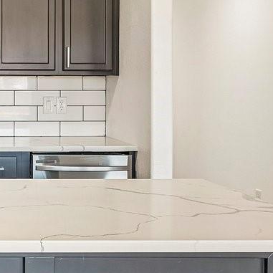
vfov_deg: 26.7
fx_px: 571
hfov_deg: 23.9
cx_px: -75
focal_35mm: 64
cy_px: 87
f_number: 9
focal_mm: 14
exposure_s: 1/4
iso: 250
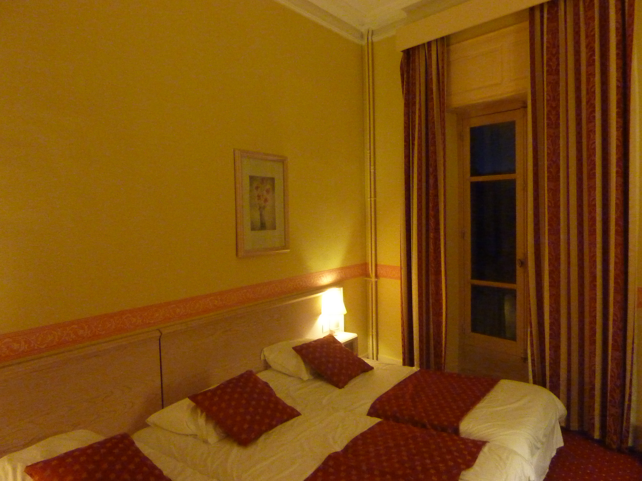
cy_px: 240
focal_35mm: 25
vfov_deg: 54.9
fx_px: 464
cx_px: 321
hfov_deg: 69.4
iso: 800
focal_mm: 4.1
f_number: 3.3
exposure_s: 1/8
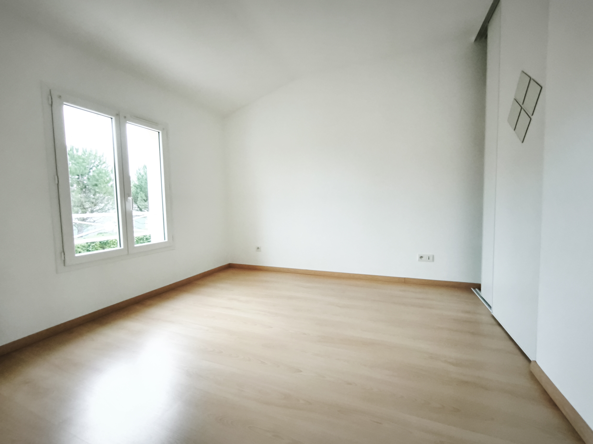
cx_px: 296
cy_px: 222
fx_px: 257
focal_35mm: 15
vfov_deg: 81.7
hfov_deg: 98.2
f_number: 2.2
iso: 2000
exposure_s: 1/125
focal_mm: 1.91
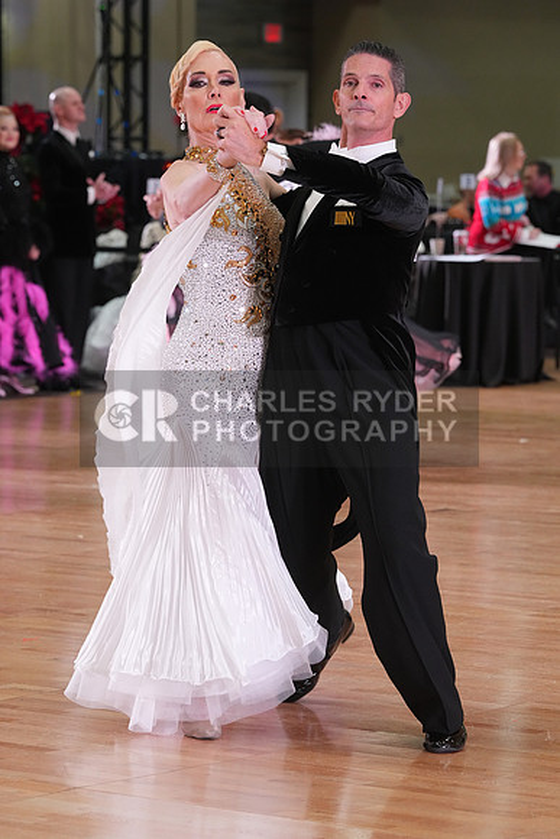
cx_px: 280
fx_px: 3707
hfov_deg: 8.6
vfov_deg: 12.9
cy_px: 420
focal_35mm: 159
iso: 3200
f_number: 6.3
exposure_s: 1/200
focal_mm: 159
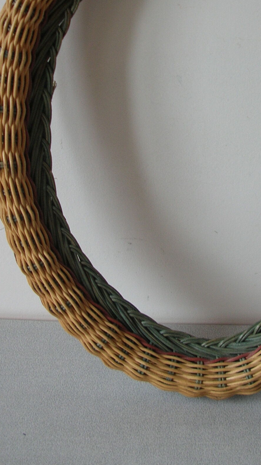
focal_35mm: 55
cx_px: 200
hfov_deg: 21.6
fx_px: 676
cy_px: 131
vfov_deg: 37.1
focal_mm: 5.8
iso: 50
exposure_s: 1/22
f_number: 2.8
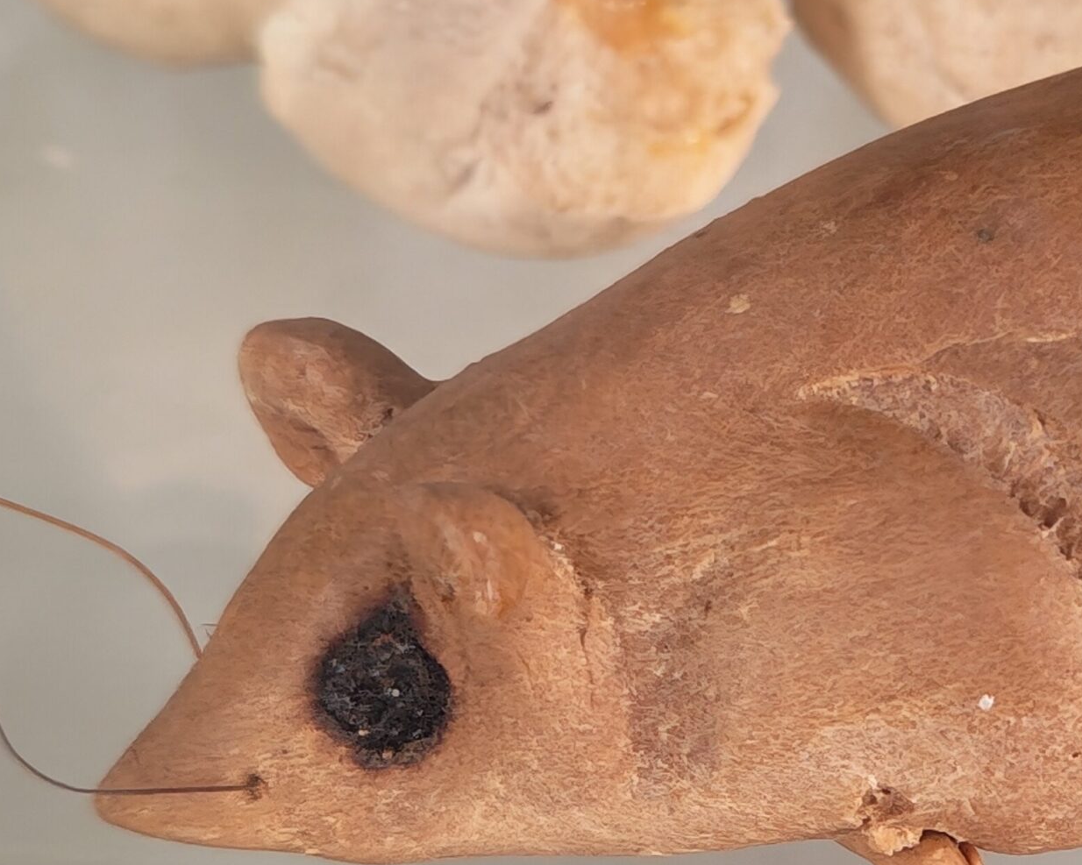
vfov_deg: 18.9
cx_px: 1090
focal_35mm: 81
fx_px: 2594
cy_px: 451
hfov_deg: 22.6
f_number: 1.6
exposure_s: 1/25
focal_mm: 5.4
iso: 1250
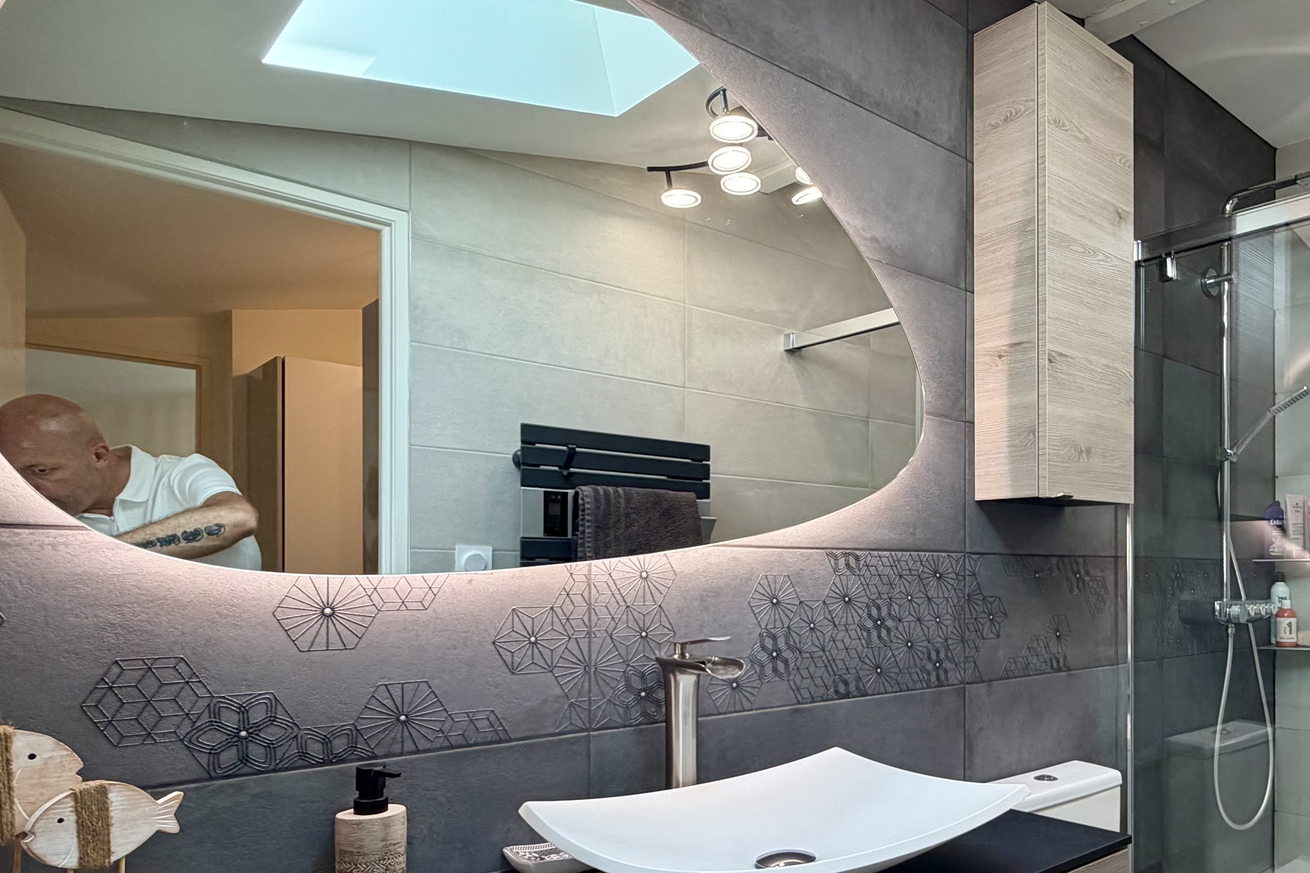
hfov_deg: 66.1
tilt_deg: +0.8
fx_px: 946
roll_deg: +0.5
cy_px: 572
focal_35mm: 26
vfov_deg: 48.8
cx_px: 944
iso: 100
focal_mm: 2.22
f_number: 2.2
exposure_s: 1/100
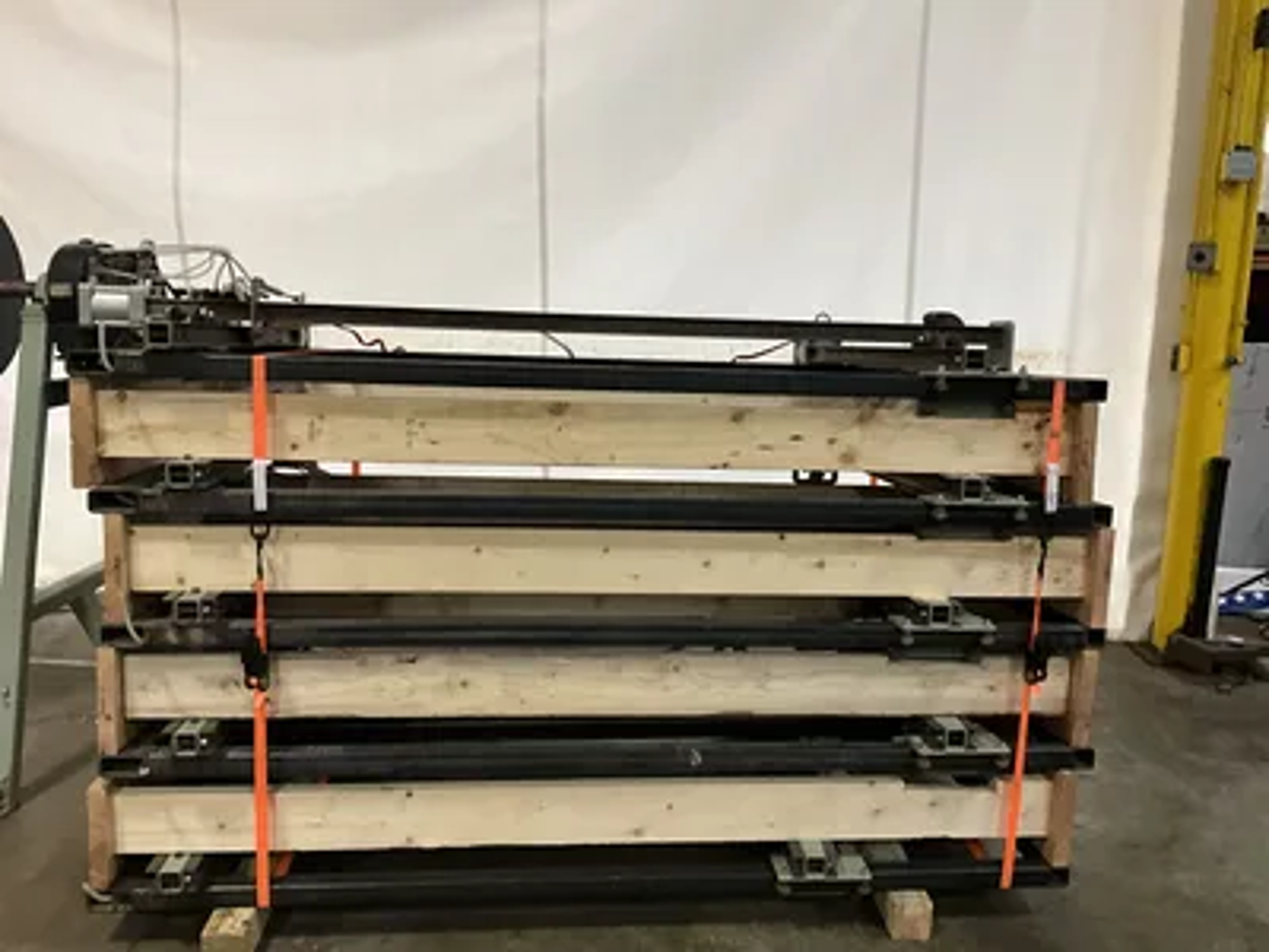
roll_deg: +0.6
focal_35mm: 29
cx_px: 634
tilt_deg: -9.9
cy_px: 476
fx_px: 1063
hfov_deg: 61.7
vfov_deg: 48.2
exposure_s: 1/60
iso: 250
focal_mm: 3
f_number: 1.8
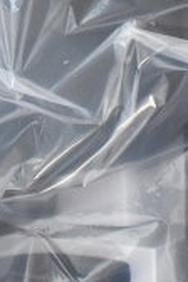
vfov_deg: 12.8
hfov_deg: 9.3
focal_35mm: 147
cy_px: -216
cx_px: 34
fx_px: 1151
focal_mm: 18
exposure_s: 1/30
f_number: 3.5
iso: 1600
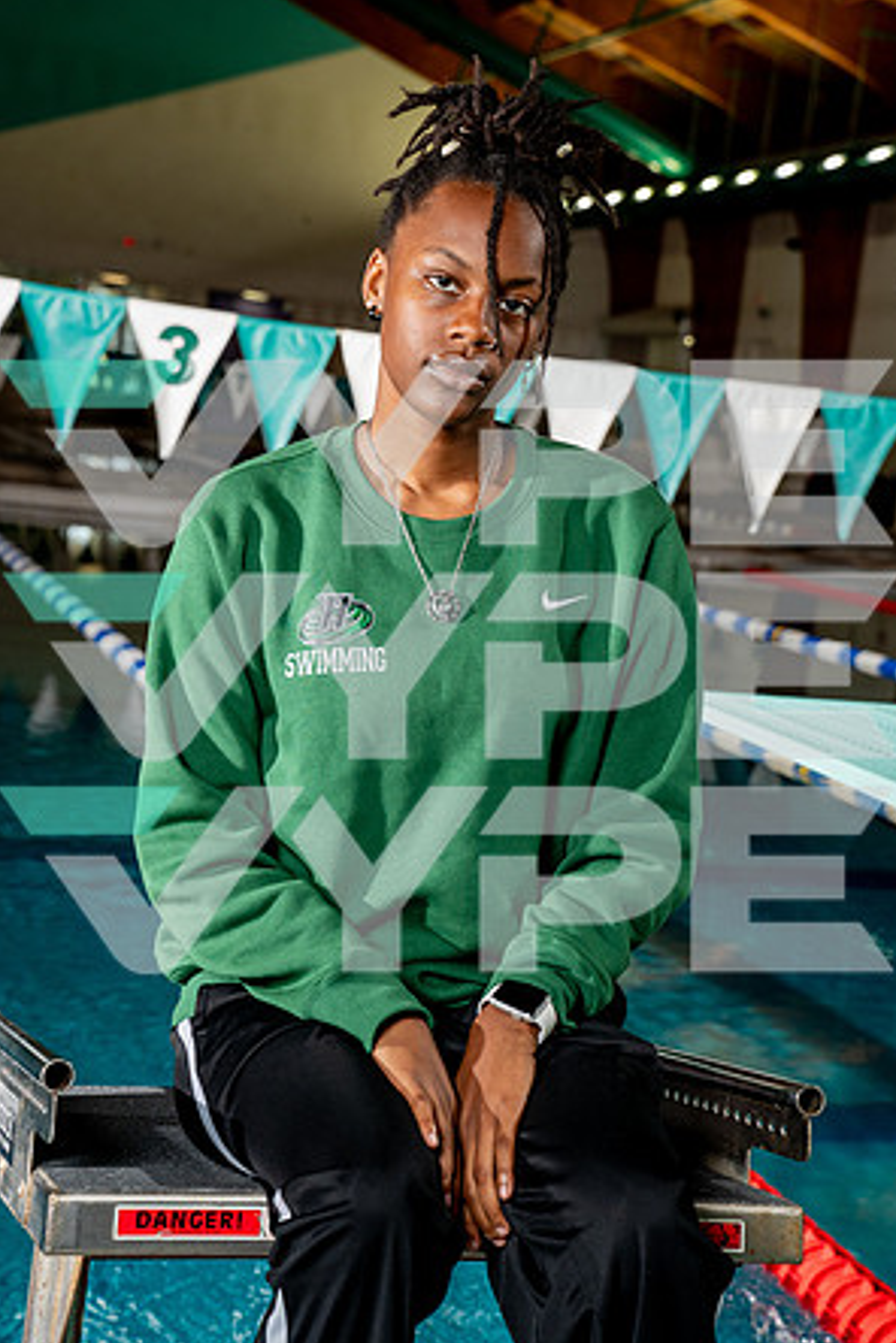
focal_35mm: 71
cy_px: 668
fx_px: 2650
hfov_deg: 19.2
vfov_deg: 28.5
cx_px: 451
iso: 640
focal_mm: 70
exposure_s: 1/250
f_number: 6.3
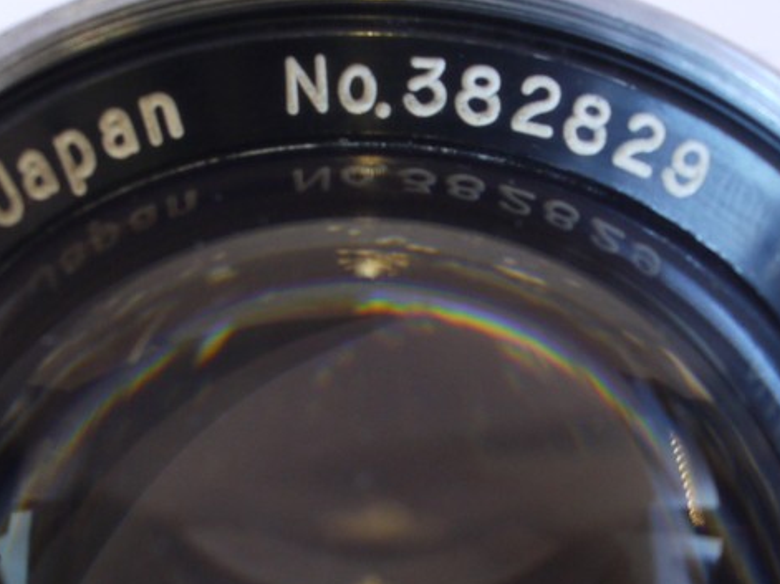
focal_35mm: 153
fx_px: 3447
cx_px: 480
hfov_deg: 12.9
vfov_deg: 9.6
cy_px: 582
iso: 400
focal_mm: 30
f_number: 7.1
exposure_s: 1/20
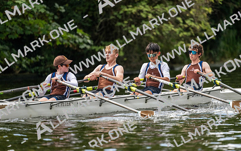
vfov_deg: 3.2
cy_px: 75
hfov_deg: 5.1
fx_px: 2686
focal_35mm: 409
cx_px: 120
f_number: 4.5
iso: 1250
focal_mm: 400
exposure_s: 1/2500
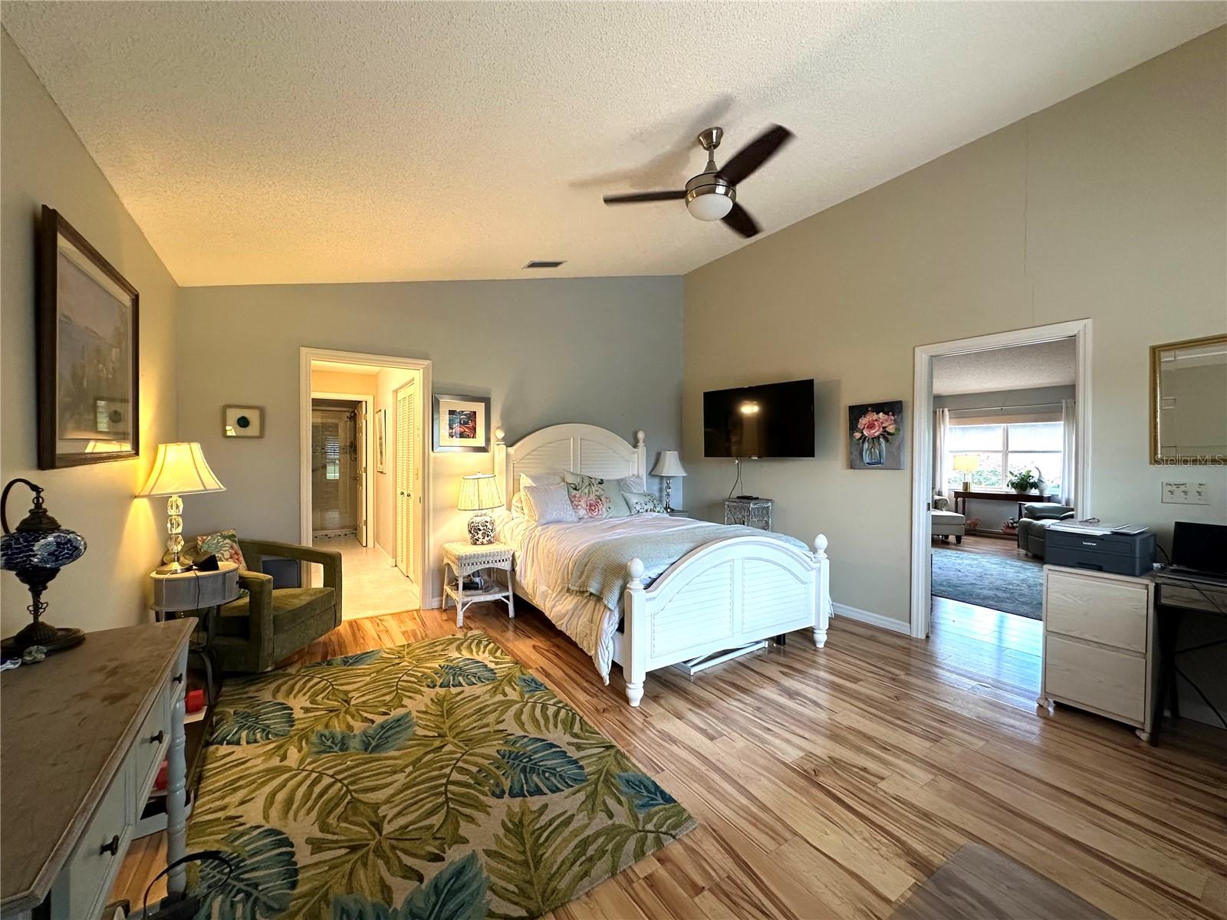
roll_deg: -0.6
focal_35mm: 14
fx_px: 496
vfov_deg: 85.7
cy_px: 460
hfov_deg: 102.1
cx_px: 614
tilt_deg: -0.5
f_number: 2.2
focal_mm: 2.22
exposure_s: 1/60
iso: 160
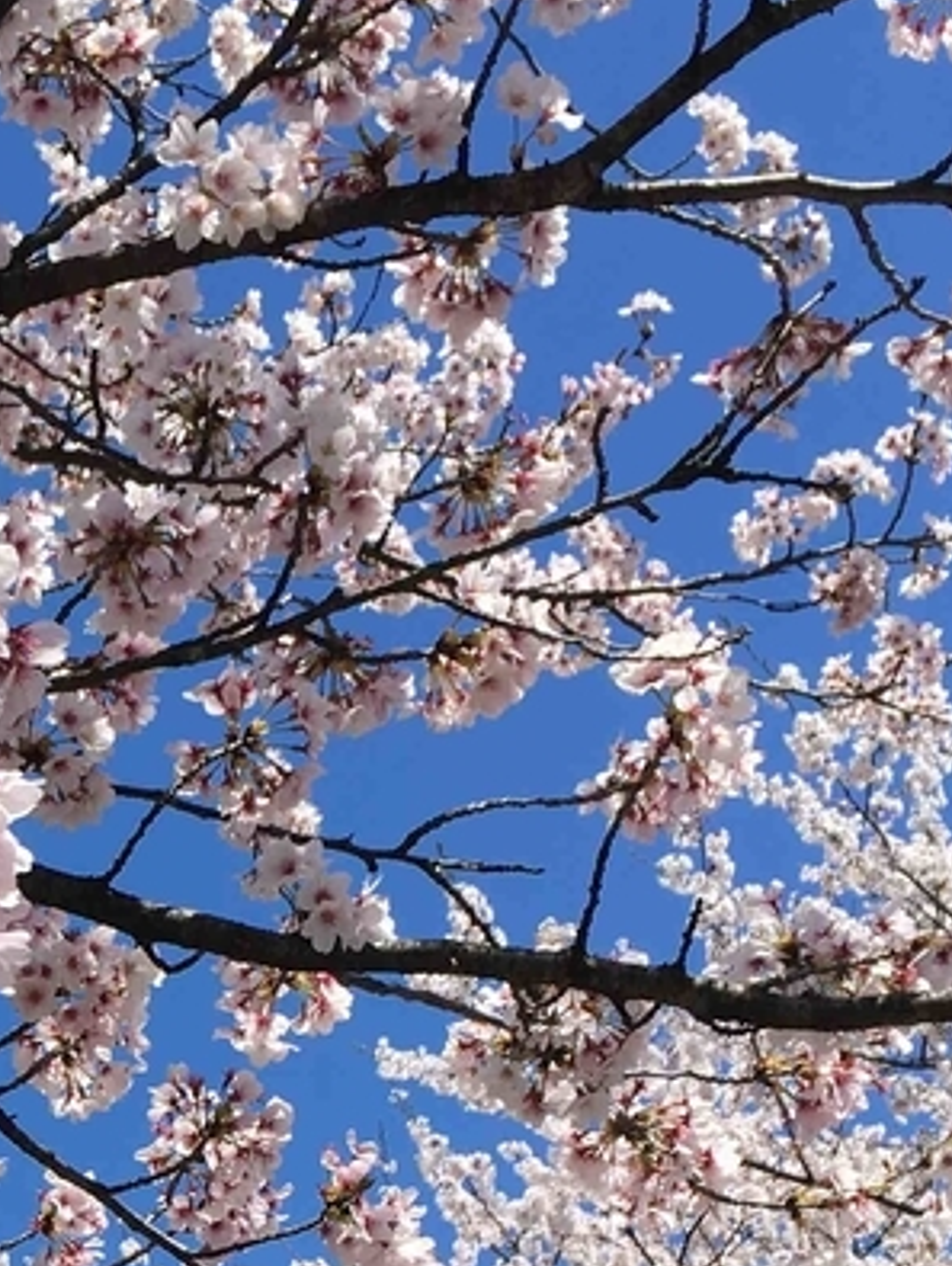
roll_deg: +3.1
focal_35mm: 88
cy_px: 1337
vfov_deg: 21.3
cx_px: -272
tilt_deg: +28.2
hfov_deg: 16.0
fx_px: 3222
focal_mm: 4.15
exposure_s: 1/1603
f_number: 2.2
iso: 25
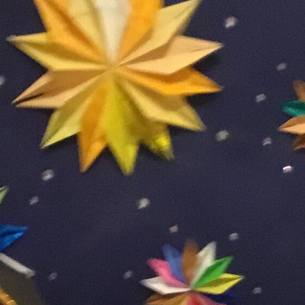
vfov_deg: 10.9
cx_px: 338
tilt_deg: -9.1
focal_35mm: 158
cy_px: 344
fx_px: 1575
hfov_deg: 10.9
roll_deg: -0.4
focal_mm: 3.3
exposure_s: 1/17
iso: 200
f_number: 2.4
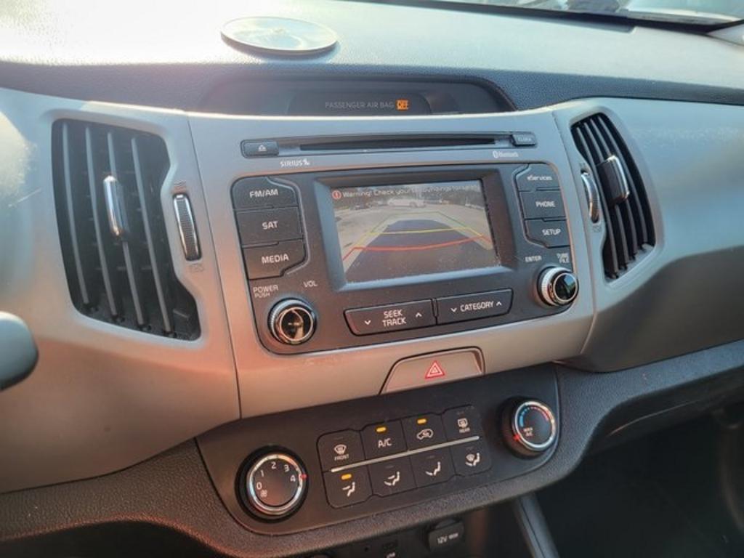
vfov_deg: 53.1
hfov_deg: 67.3
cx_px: 372
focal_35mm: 26
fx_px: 559
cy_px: 279
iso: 40
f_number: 1.8
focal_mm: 5.4
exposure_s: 1/143
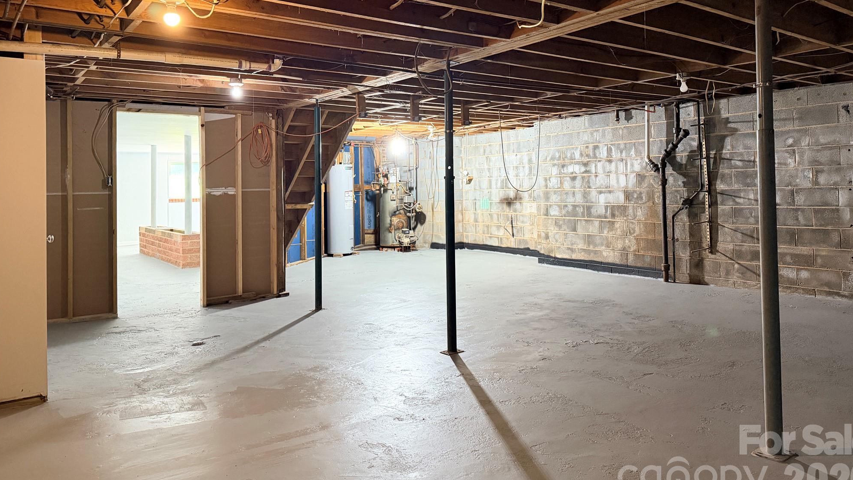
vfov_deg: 42.6
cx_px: 436
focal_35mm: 27
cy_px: 179
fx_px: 611
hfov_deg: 69.8
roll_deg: +1.9
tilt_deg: +0.7
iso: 800
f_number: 1.78
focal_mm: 6.76
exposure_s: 1/60
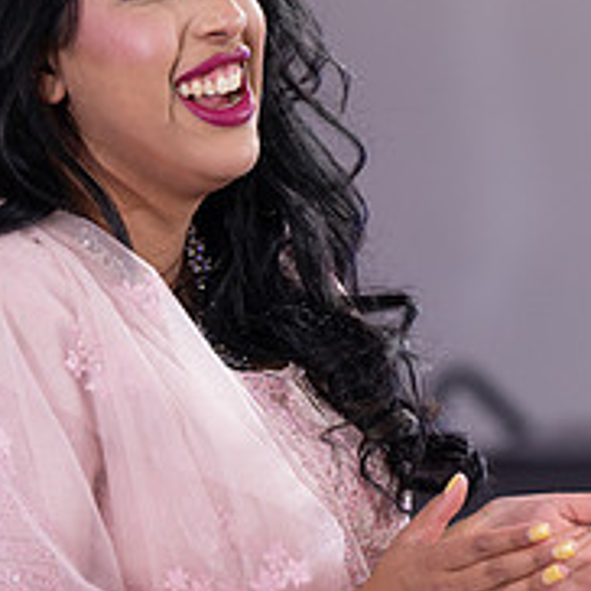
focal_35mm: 363
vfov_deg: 4.8
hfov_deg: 4.8
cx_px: 247
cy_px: 346
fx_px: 7012
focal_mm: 134
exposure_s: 1/200
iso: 1000
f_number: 2.8
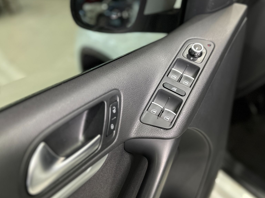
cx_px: 132
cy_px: 92
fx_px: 230
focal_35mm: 30
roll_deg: +4.1
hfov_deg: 60.0
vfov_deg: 46.8
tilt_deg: -32.6
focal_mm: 6.86
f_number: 1.78
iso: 250
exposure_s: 1/60
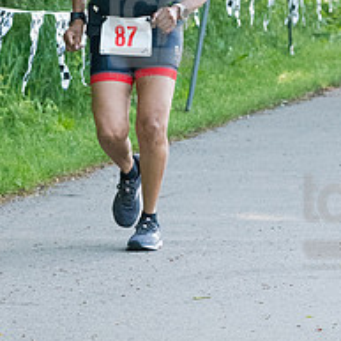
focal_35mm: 310
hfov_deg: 5.7
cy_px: 30
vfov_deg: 5.6
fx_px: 3455
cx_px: 151
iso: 4000
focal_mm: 105
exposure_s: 1/1600
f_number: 5.6
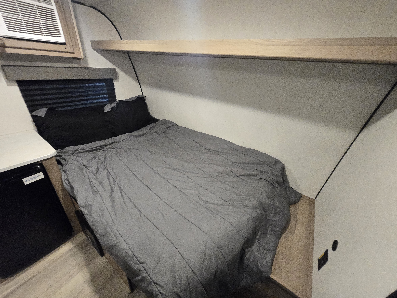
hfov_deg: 106.2
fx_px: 149
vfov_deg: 89.9
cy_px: 149
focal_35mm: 13
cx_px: 198
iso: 800
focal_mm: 1.7
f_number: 2.2
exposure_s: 1/60
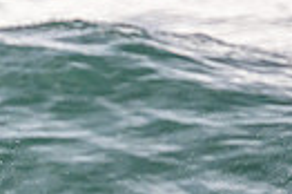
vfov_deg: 0.5
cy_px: 343
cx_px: -247
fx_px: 21508
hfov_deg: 0.8
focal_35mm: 2655
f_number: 5.6
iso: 450
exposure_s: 1/2500
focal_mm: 400
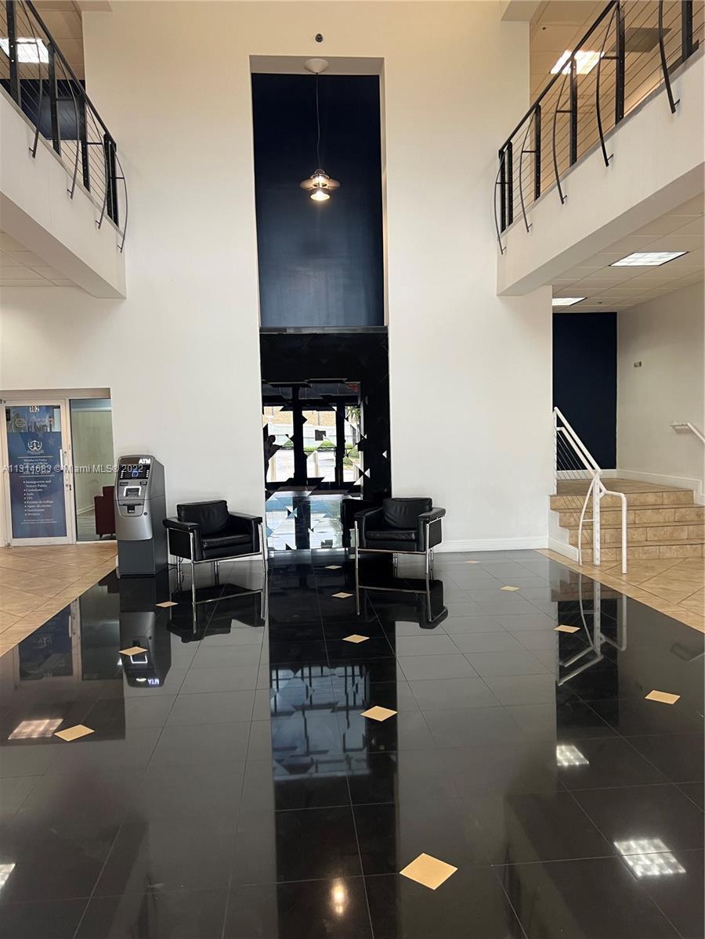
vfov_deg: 67.3
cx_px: 352
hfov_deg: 53.1
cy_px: 470
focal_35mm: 26
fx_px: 706
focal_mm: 5.7
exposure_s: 1/60
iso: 80
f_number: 1.5
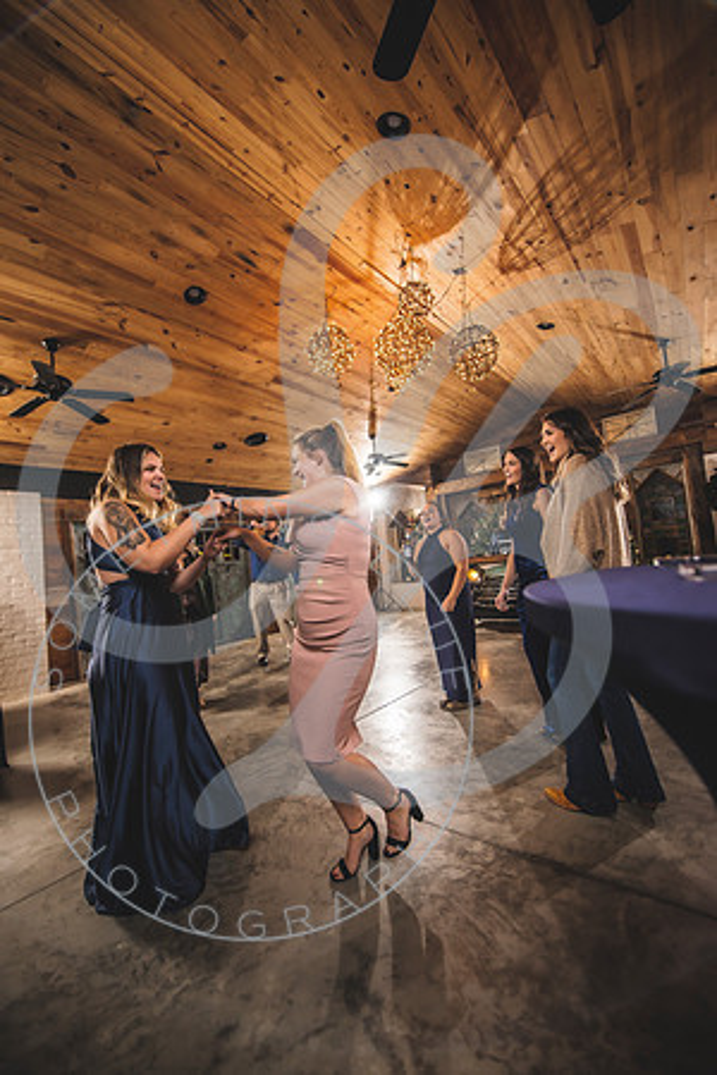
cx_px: 358
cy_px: 538
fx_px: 418
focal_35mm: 14
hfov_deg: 81.2
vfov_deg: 104.3
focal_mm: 14
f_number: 2.8
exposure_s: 1/200
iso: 800
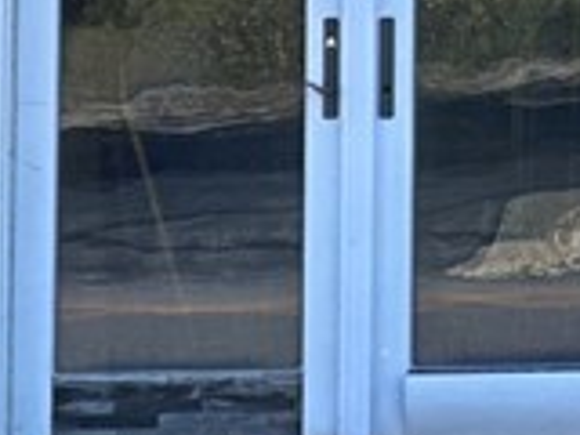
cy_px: -787
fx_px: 8260
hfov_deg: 3.9
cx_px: 1468
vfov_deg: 3.0
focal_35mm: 493
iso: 20
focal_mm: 9
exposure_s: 1/147
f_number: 2.8
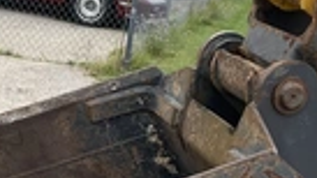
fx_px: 773
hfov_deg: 23.1
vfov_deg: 13.0
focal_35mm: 92
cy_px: 166
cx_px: 113
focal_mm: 3
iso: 25
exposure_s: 1/303
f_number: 1.8
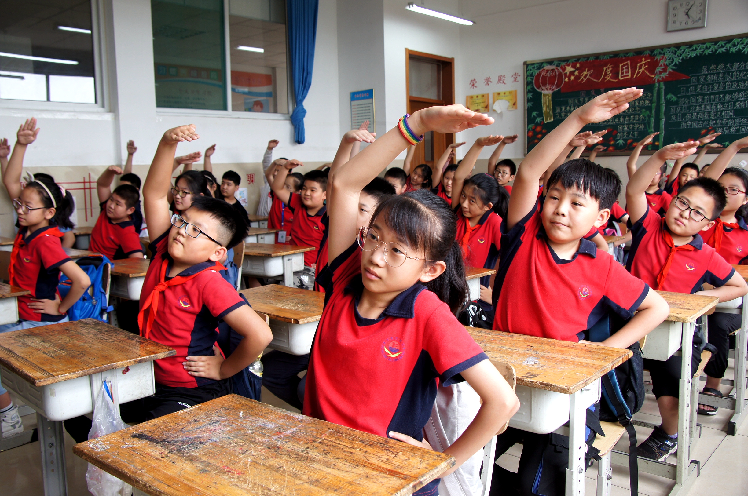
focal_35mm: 33
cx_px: 374
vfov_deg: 39.8
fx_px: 685
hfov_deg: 57.3
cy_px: 248
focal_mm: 22
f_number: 5
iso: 250
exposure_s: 1/40
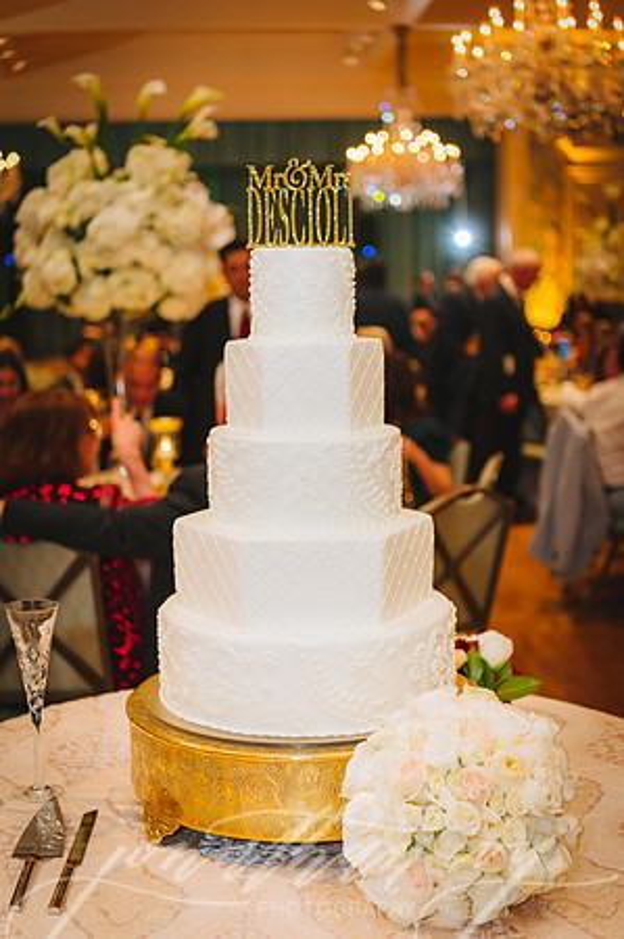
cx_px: 312
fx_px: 1303
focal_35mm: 50
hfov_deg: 26.9
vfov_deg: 39.6
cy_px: 470
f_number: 2.8
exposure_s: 1/100
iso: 2000
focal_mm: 50
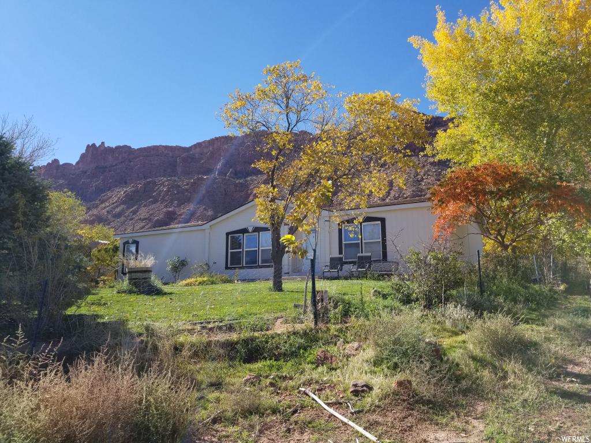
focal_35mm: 26
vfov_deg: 53.1
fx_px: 444
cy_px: 222
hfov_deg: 67.3
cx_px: 296
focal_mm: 4.25
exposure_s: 1/1744
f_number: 1.7
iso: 50
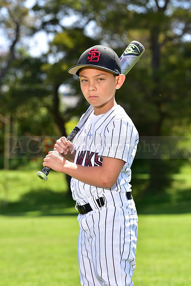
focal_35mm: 135
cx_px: 96
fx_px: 1074
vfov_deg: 15.2
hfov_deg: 10.2
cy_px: 143
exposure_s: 1/250
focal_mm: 135
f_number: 6.3
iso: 160
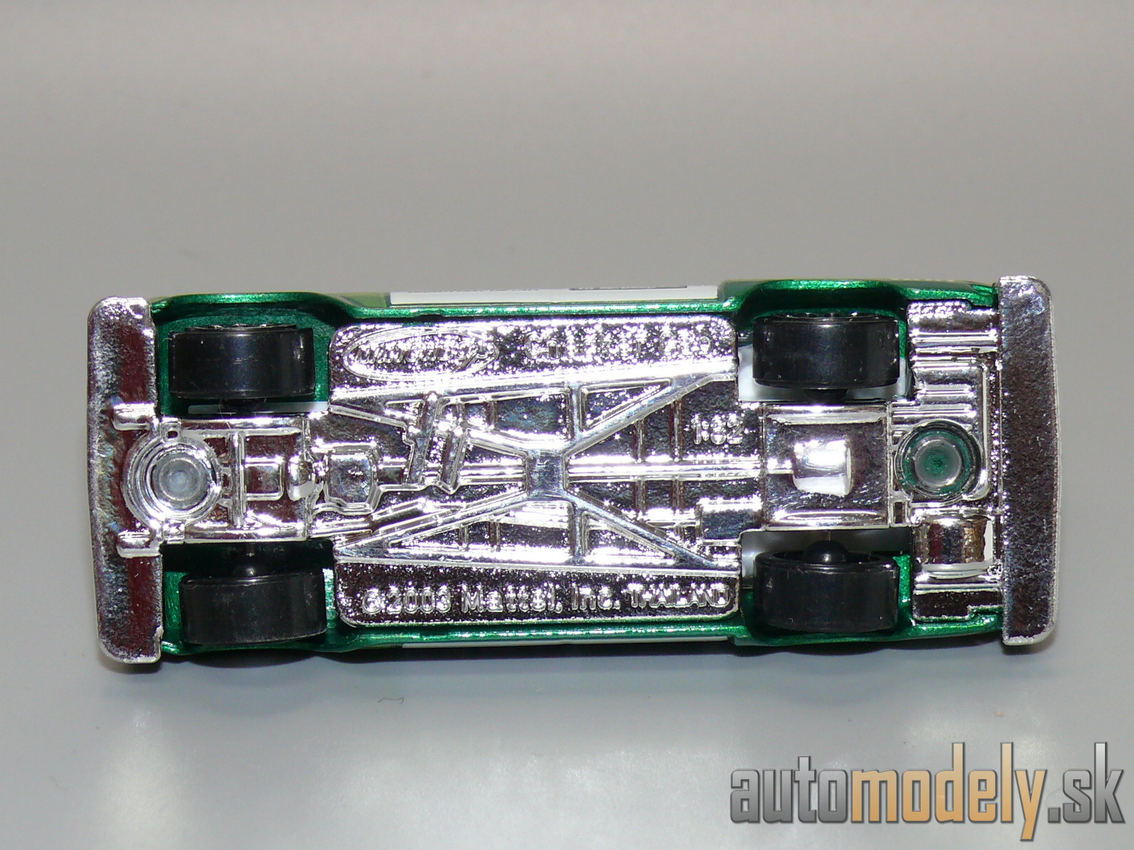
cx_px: 567
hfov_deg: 17.0
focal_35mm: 116
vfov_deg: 12.8
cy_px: 425
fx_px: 3800
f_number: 4
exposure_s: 1/30
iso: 100
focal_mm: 14.3
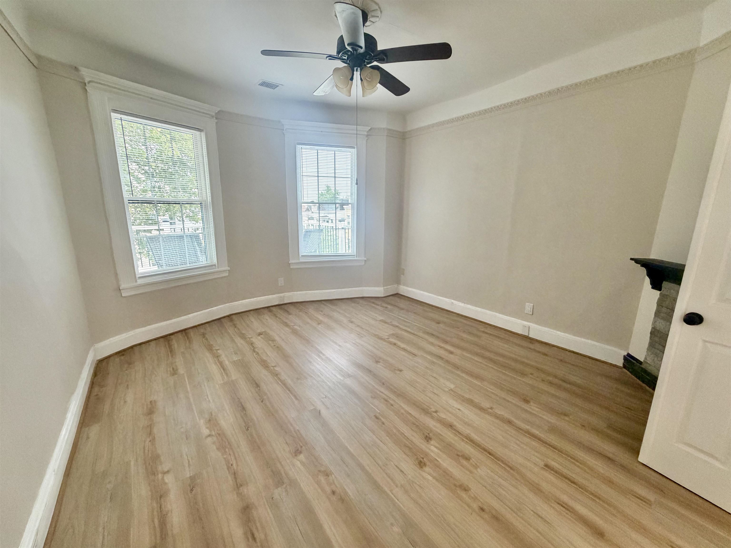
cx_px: 366
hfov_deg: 102.1
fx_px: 296
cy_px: 274
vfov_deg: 85.7
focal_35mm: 14
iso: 250
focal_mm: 2.22
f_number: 2.2
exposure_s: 1/121
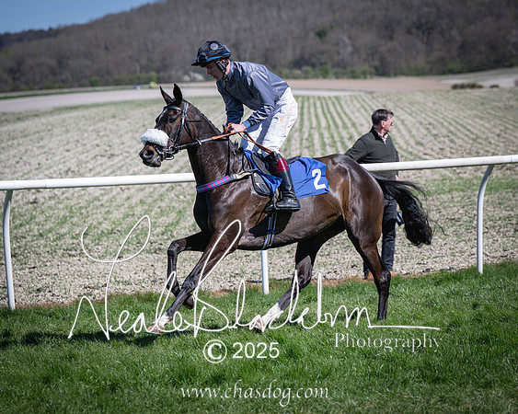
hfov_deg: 12.6
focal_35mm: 153
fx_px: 2341
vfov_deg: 10.1
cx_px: 342
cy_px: 207
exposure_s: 1/2000
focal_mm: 120
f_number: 4
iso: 160
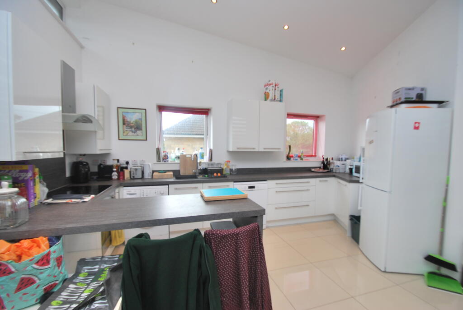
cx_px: 232
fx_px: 193
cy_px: 155
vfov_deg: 77.6
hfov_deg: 100.3
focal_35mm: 15
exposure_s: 1/80
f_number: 4.5
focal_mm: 10
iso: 200
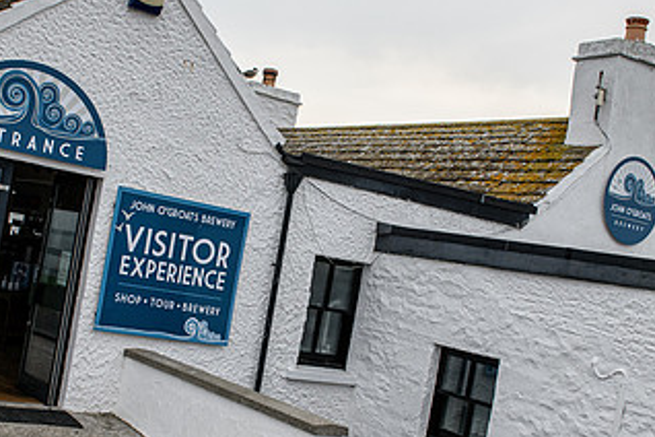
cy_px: 269
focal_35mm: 54
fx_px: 982
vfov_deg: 25.0
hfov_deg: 36.7
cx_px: 245
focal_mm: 26
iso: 800
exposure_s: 1/400
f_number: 10
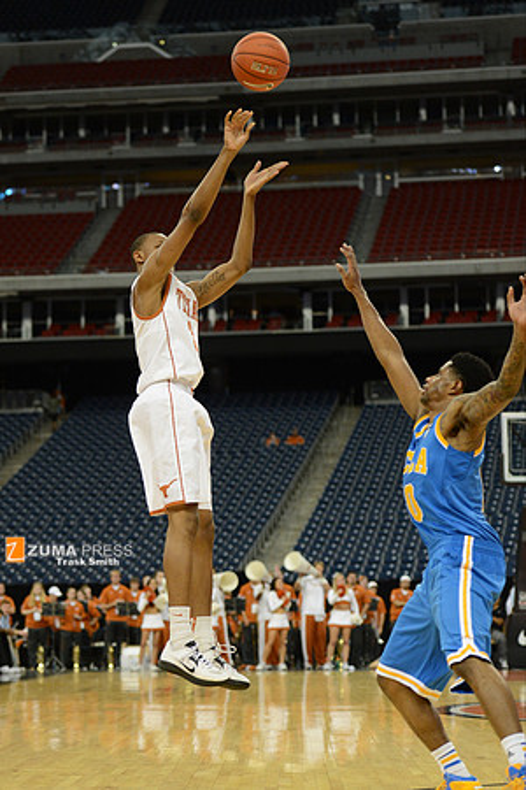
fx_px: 1534
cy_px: 395
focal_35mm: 70
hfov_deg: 19.5
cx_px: 263
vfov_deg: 28.8
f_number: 2.8
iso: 3200
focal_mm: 70
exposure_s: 1/1600
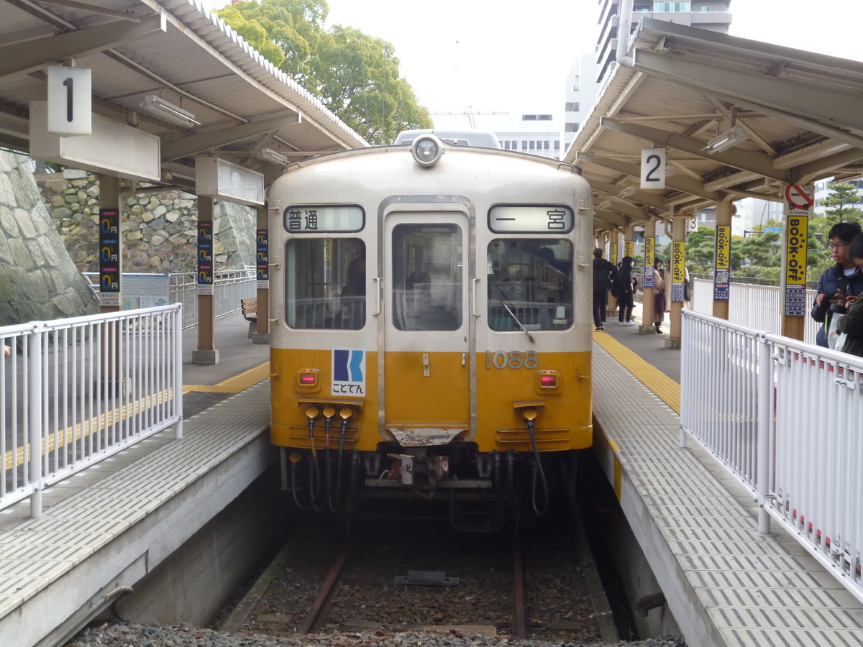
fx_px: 1197
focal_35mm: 48
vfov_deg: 30.3
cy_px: 324
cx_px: 432
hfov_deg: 39.7
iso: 100
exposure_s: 1/80
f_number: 4
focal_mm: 8.6
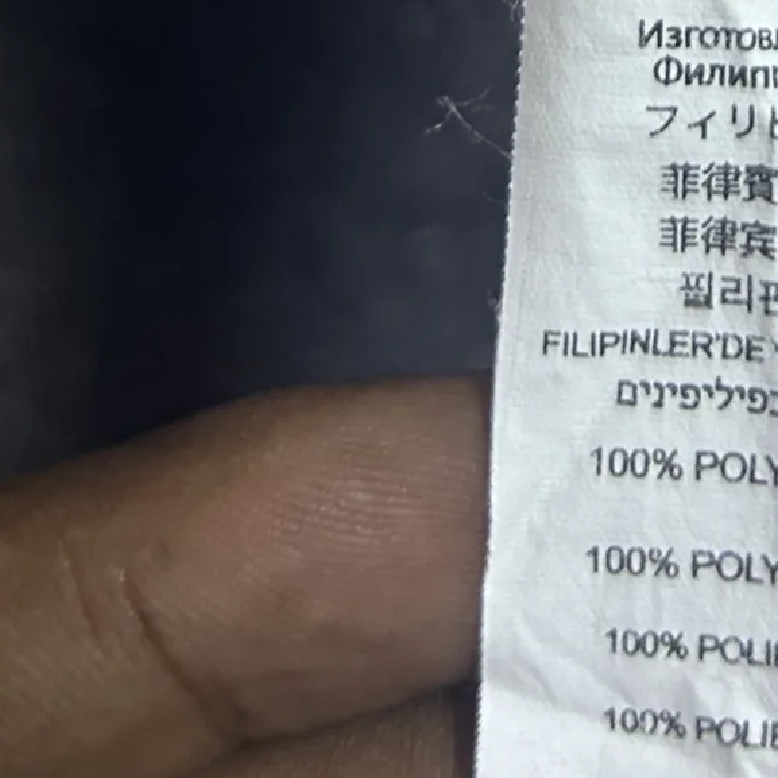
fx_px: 2594
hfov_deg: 16.6
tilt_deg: -78.5
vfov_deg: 14.8
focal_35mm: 102
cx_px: 849
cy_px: -643
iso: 160
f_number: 1.5
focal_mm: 5.7
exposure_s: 1/50
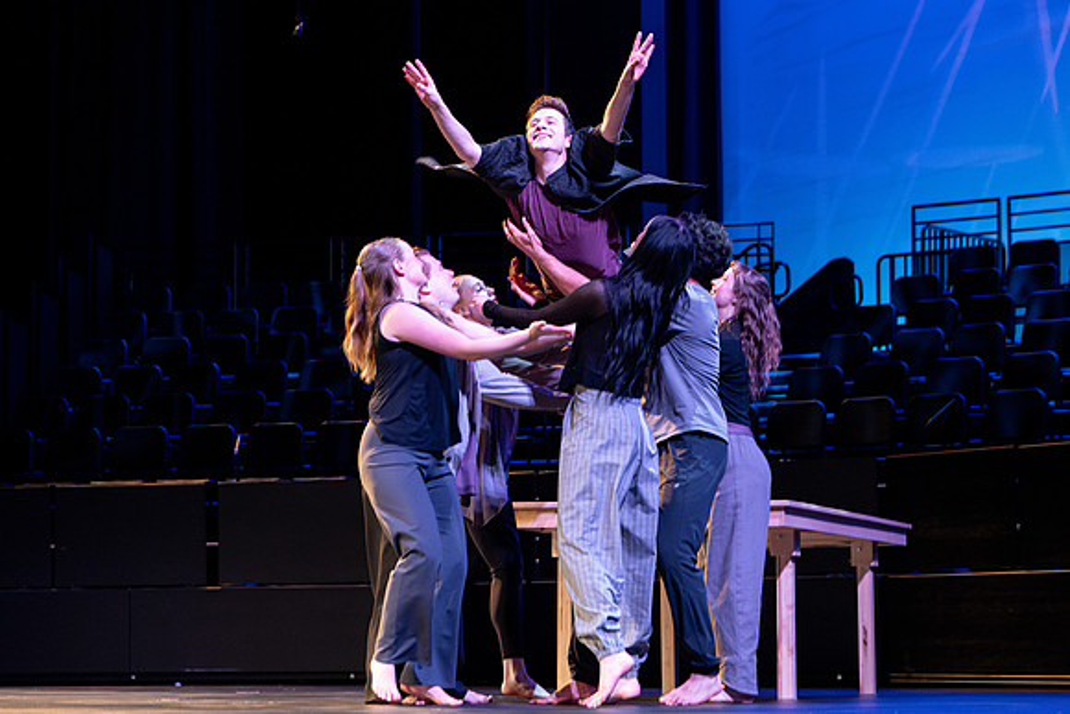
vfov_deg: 12.5
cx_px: 503
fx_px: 3255
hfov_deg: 18.7
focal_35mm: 110
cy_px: 284
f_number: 3.5
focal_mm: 80
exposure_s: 1/320
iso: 4000
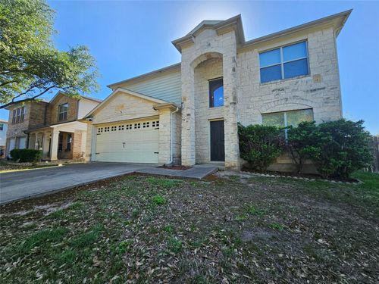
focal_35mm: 13
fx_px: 142
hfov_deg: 106.2
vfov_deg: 89.9
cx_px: 190
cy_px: 142
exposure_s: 1/720
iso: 50
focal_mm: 2.2
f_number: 2.2
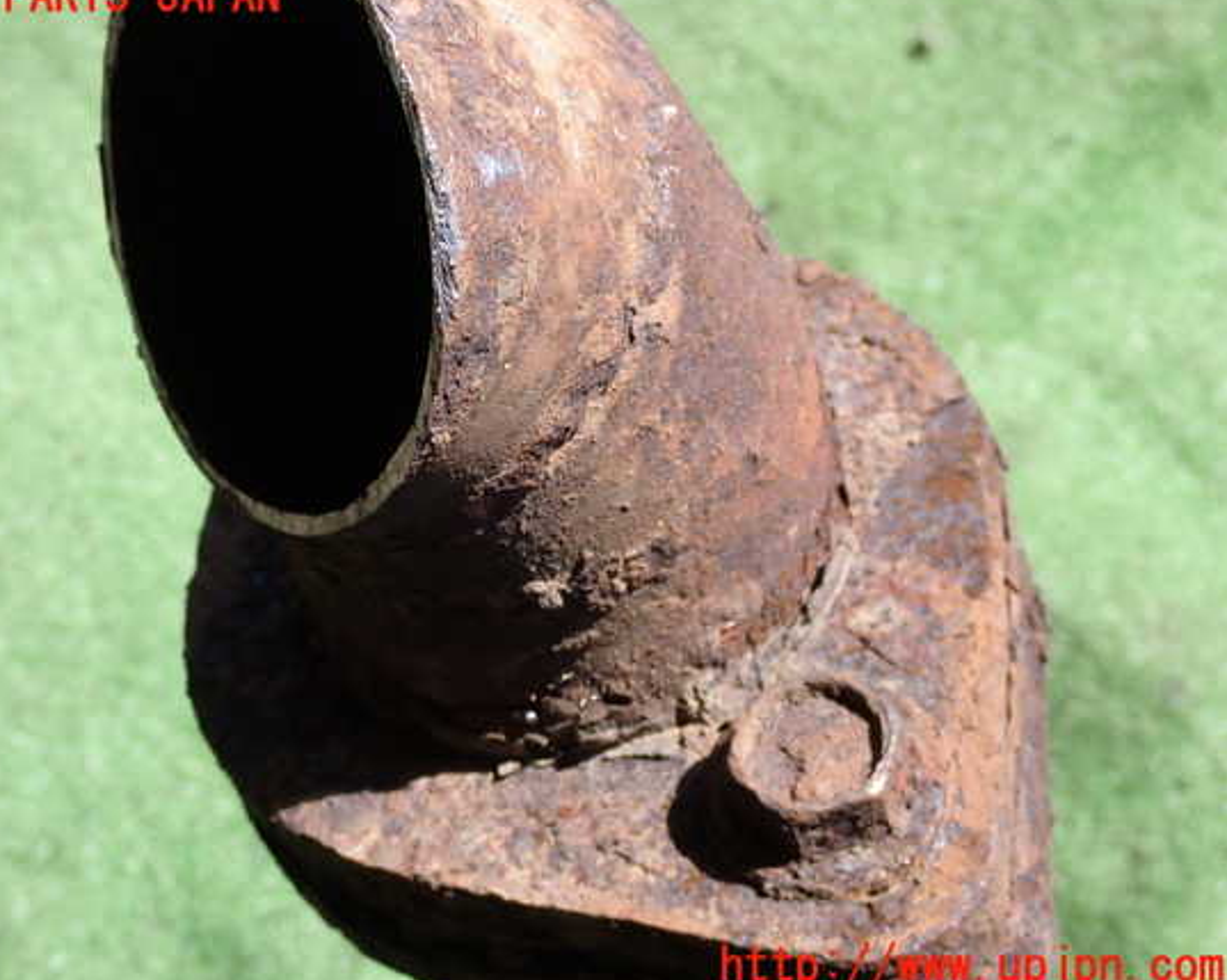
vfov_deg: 18.3
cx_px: 551
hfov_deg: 22.7
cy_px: 482
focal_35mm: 84
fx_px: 3049
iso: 100
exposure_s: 1/160
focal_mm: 13.65
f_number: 5.6
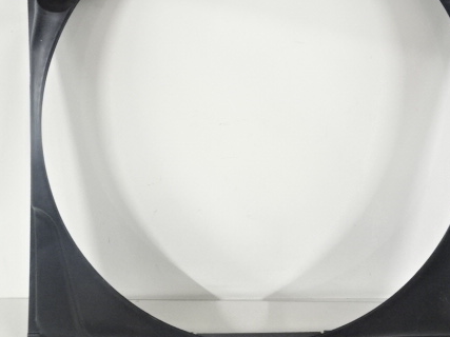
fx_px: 468
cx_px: 246
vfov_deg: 39.4
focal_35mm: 36
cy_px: 125
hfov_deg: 51.3
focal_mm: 4.1
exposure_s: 1/10
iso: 800
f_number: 3.5
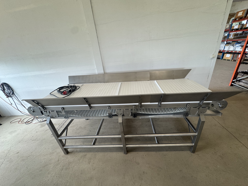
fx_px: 100
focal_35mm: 14
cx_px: 124
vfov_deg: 85.7
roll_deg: +7.0
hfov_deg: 102.1
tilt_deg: -24.8
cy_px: 93
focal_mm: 2.22
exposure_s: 1/100
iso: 100
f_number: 2.2
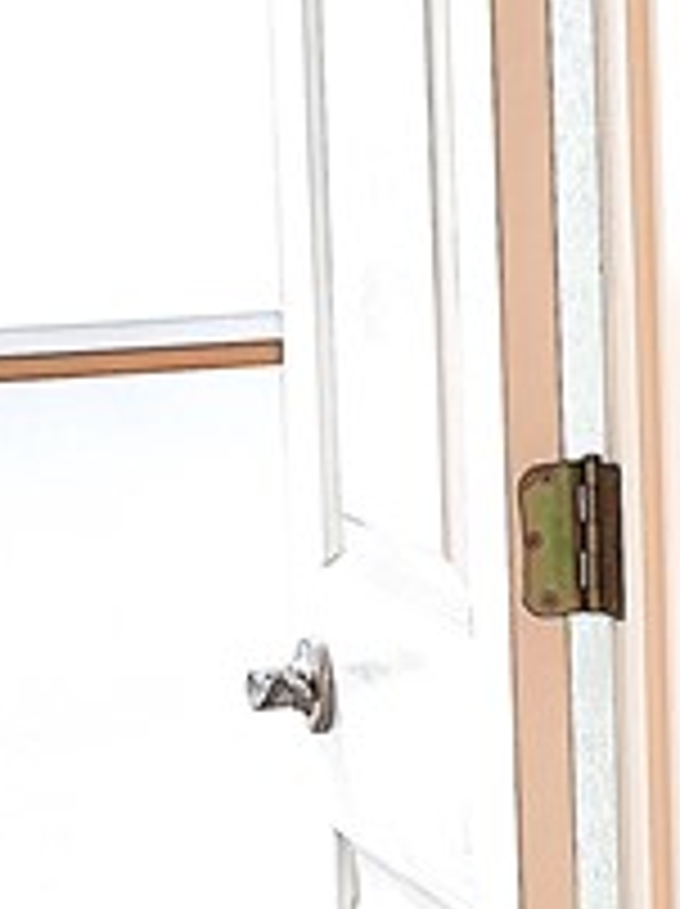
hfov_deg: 11.1
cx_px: 689
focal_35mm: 132
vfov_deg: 15.0
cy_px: 423
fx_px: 3465
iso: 64
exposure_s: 1/60
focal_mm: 5.4
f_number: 1.8
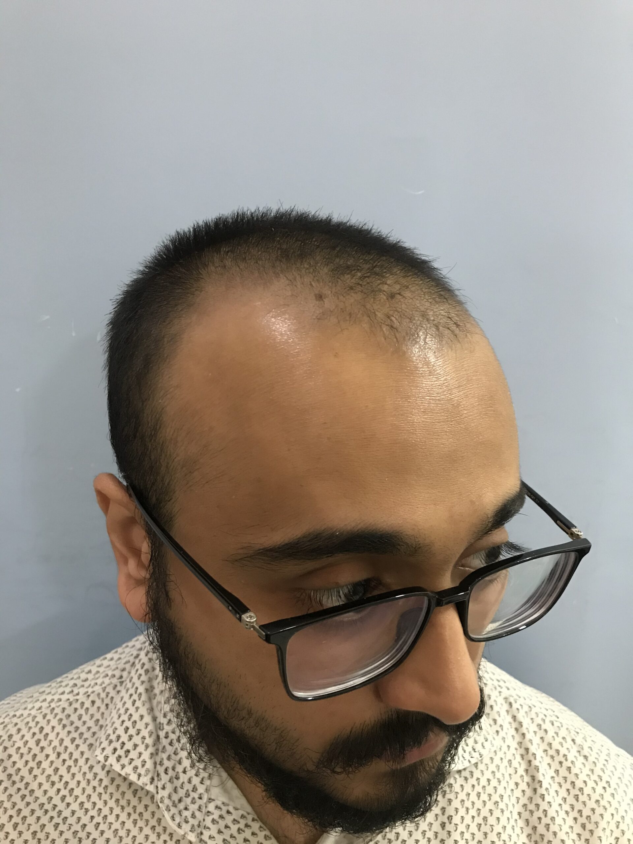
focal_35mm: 28
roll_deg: -1.7
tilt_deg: -15.6
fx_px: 683
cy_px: 422
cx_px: 316
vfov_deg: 63.4
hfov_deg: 49.7
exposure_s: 1/17
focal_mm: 3.99
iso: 100
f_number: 1.8
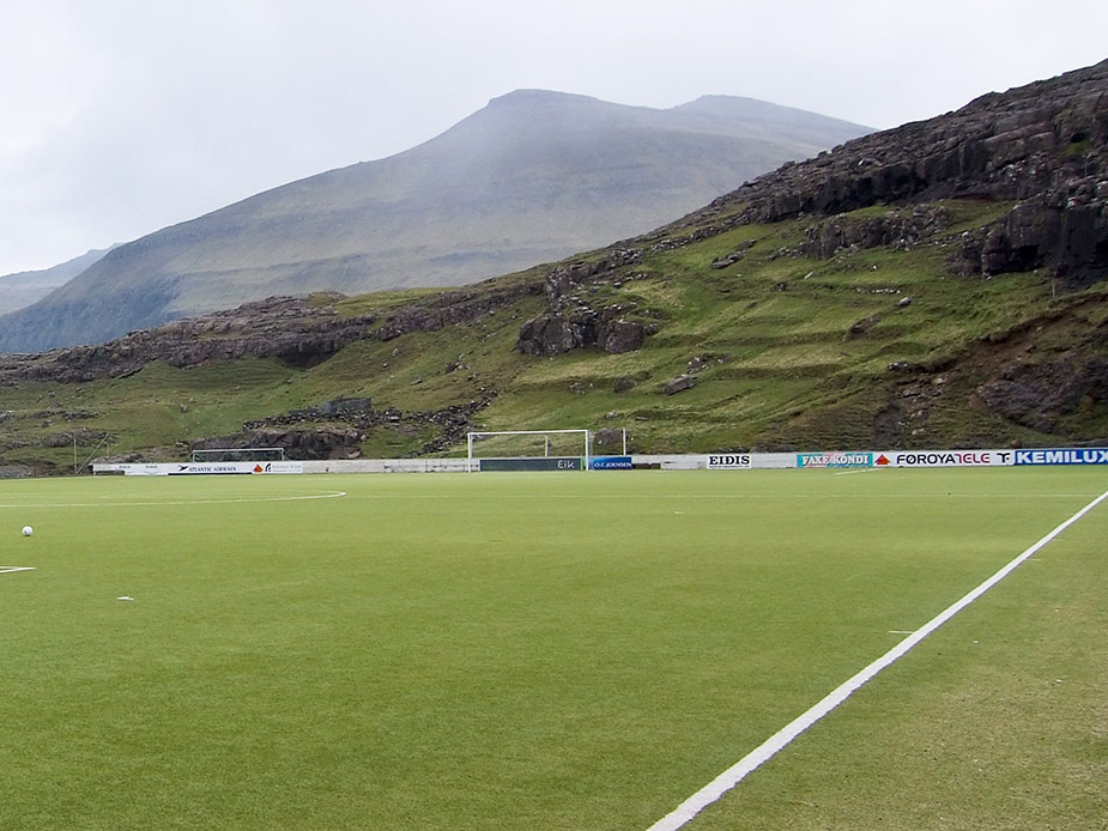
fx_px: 1569
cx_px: -20
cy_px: 442
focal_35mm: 49
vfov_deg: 29.7
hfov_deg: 35.0
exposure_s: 1/290
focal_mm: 15
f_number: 6.7
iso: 100
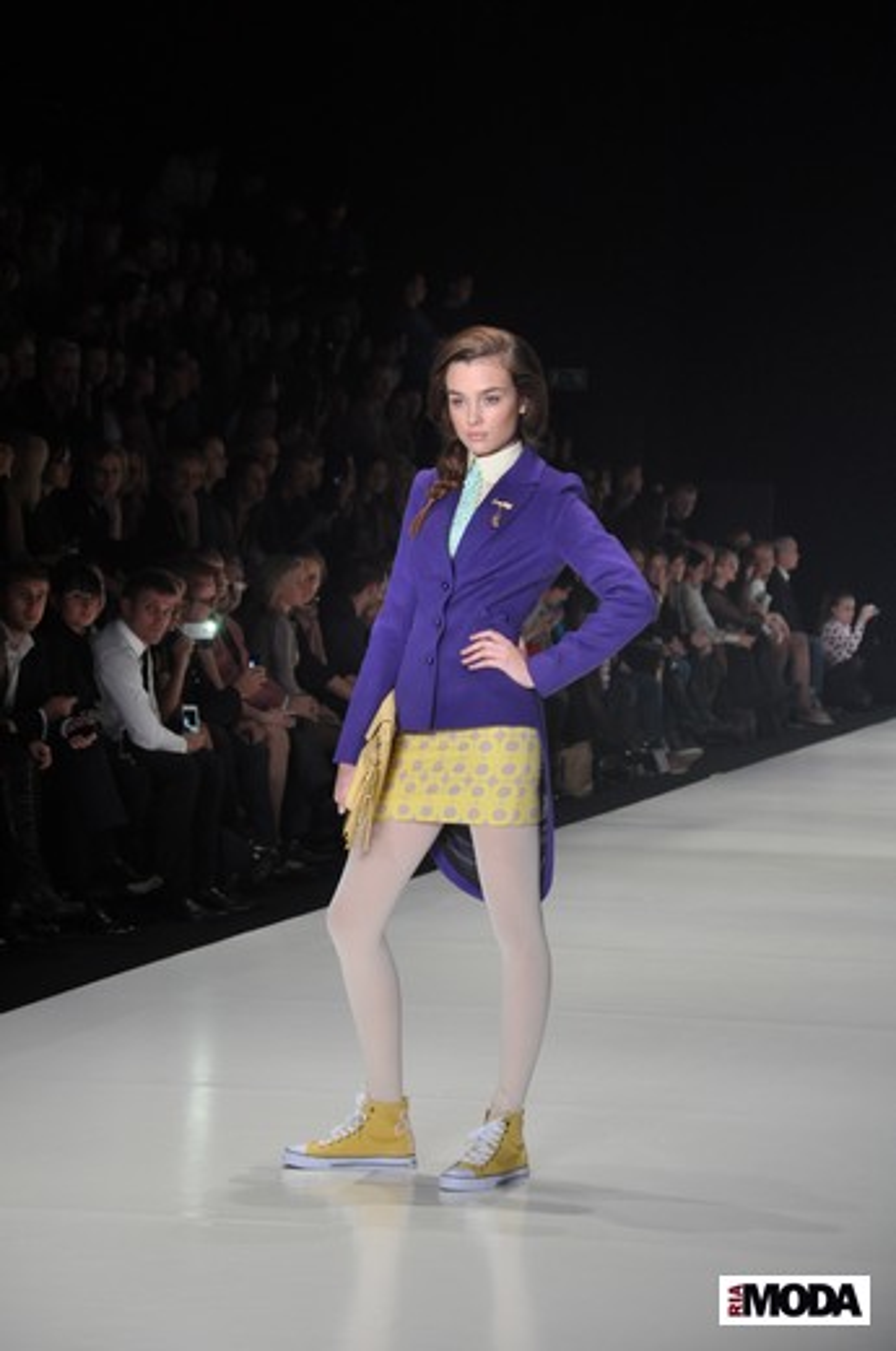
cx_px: 448
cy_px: 676
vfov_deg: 17.1
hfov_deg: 11.4
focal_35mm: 120
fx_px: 4495
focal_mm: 80
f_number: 5.3
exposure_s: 1/125
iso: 1000
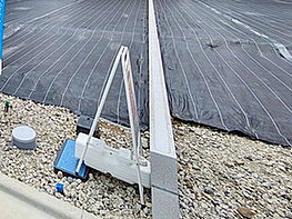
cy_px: -28
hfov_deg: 42.7
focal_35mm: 32
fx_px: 270
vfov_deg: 36.5
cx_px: -38
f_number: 2.2
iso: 50
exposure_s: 1/3704
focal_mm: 1.83
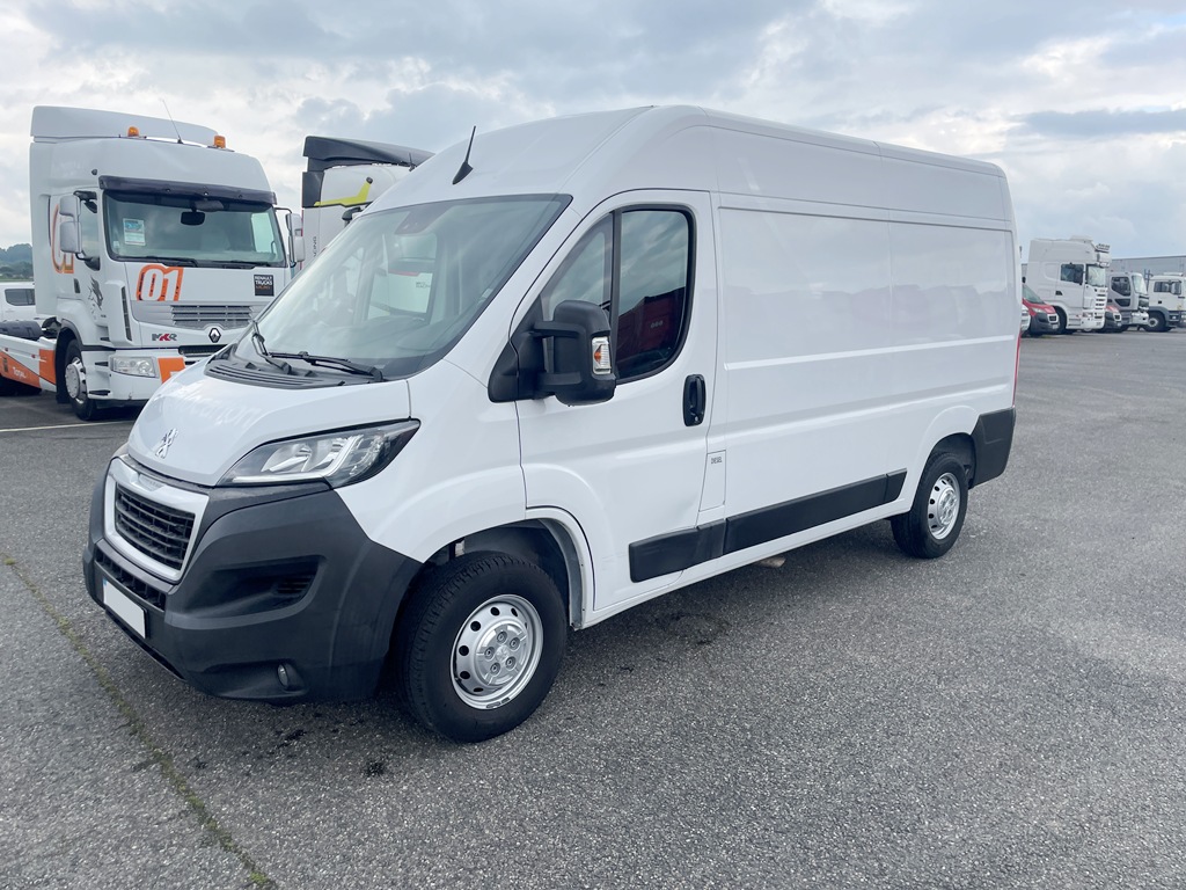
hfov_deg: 67.3
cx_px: 593
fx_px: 891
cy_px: 445
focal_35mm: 26
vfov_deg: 53.1
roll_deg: +1.2
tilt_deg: -8.0
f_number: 1.6
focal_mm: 4.2
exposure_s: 1/807
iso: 32
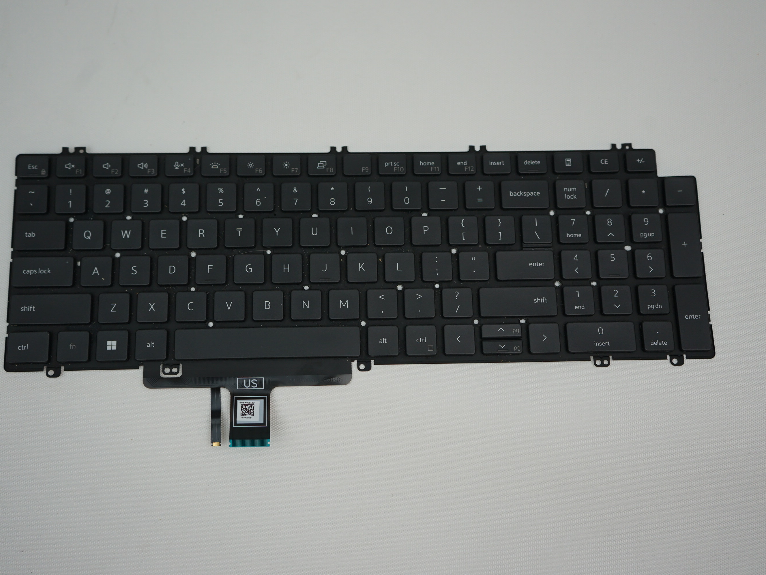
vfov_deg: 38.7
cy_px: 288
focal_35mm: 37
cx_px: 363
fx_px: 819
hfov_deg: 50.1
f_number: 4
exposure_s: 1/160
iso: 400
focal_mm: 34
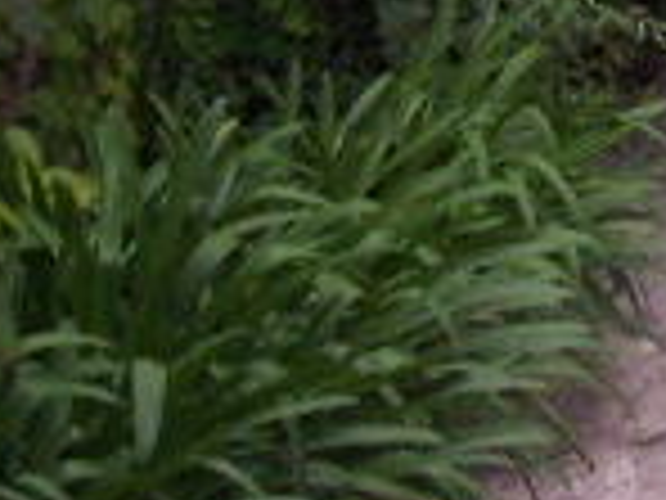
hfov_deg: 9.1
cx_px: 1296
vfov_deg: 7.0
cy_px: -500
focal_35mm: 206
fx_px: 3963
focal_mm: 8
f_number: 2.8
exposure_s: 1/20
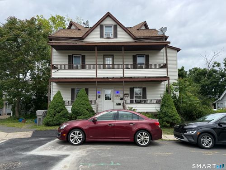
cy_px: 85
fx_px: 157
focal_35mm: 24
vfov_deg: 56.8
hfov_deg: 71.6
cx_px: 113
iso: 100
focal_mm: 6.76
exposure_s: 1/3145
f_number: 1.78
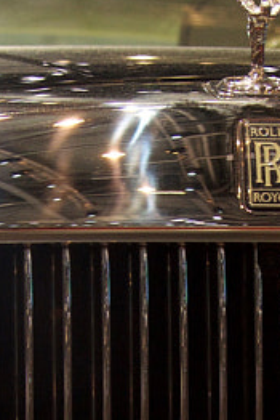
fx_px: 2493
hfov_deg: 6.4
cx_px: 123
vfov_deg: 9.5
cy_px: 447
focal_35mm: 214
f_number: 4
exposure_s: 1/160
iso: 500
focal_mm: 35
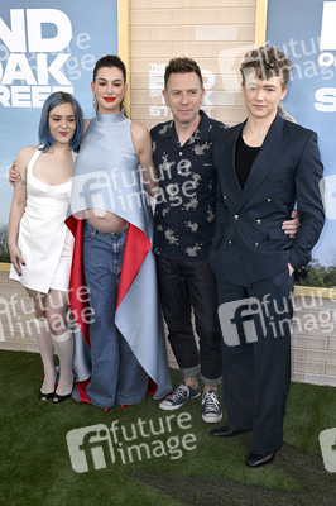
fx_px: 491
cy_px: 253
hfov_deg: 37.8
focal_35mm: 35
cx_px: 168
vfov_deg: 54.5
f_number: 6.3
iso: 640
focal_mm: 35
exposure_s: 1/250
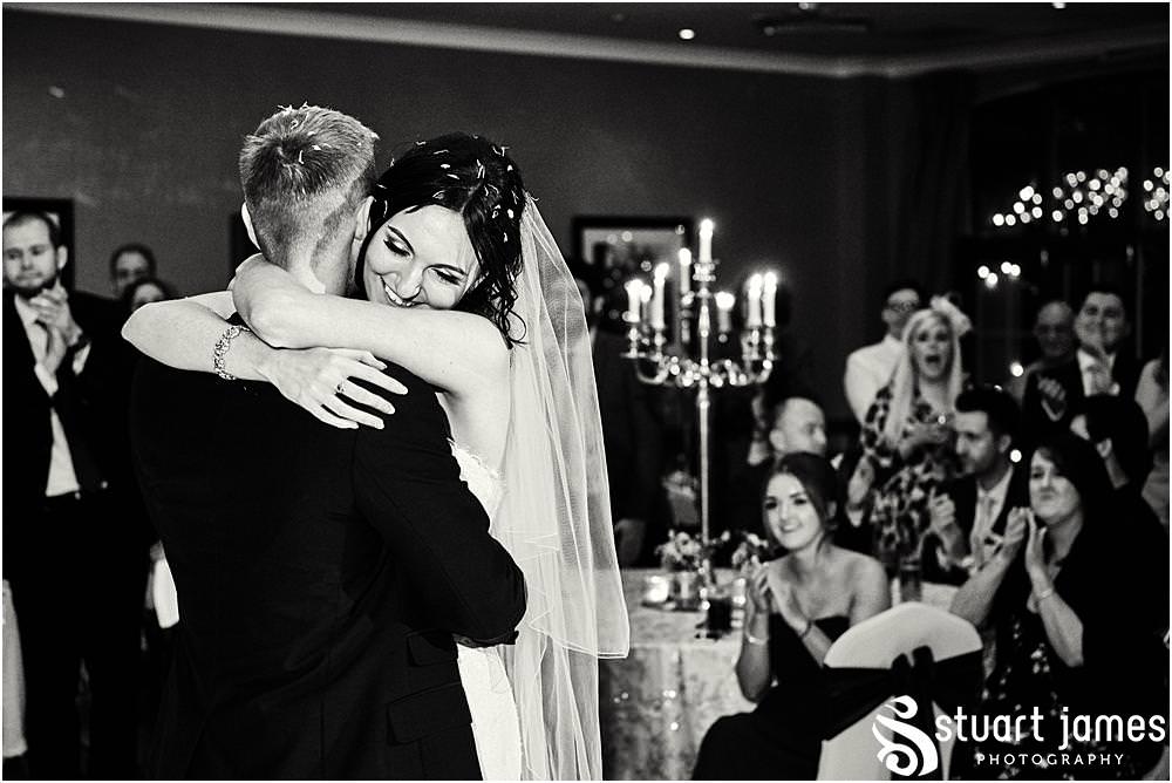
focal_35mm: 75
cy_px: 392
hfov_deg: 27.0
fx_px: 2443
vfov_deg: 18.2
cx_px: 586
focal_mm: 50
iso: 3200
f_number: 2.8
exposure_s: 1/125
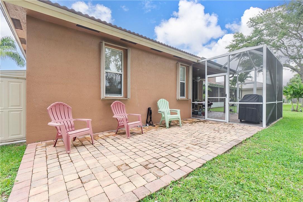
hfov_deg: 100.4
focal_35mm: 15
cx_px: 152
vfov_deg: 77.3
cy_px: 101
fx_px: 126
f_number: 10
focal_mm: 10
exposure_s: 1/50
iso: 200
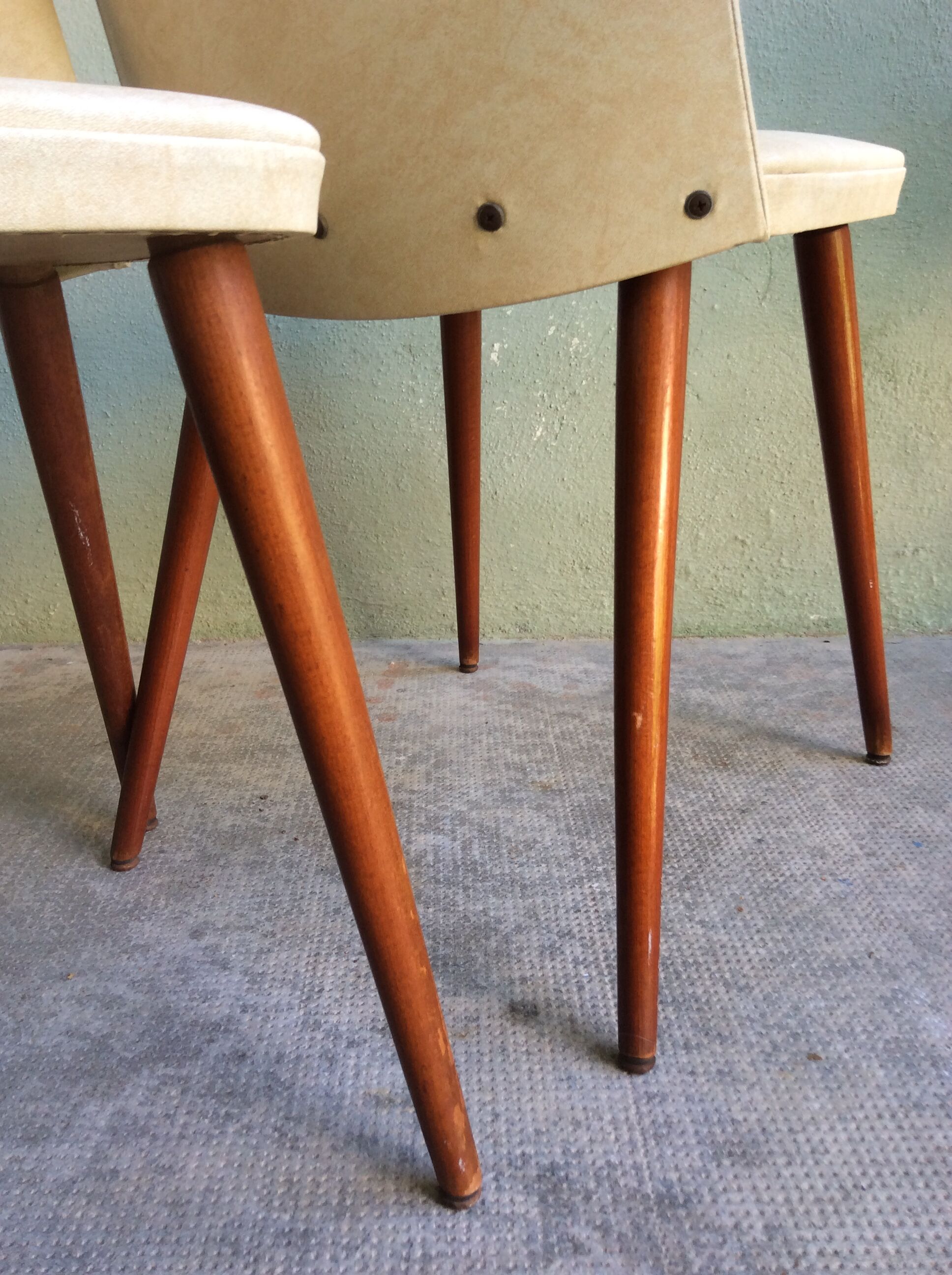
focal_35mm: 32
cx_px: 476
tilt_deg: -17.5
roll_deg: +1.1
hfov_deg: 44.1
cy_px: 638
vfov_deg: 56.9
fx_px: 1177
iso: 40
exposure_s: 1/25
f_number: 2.4
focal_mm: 3.3
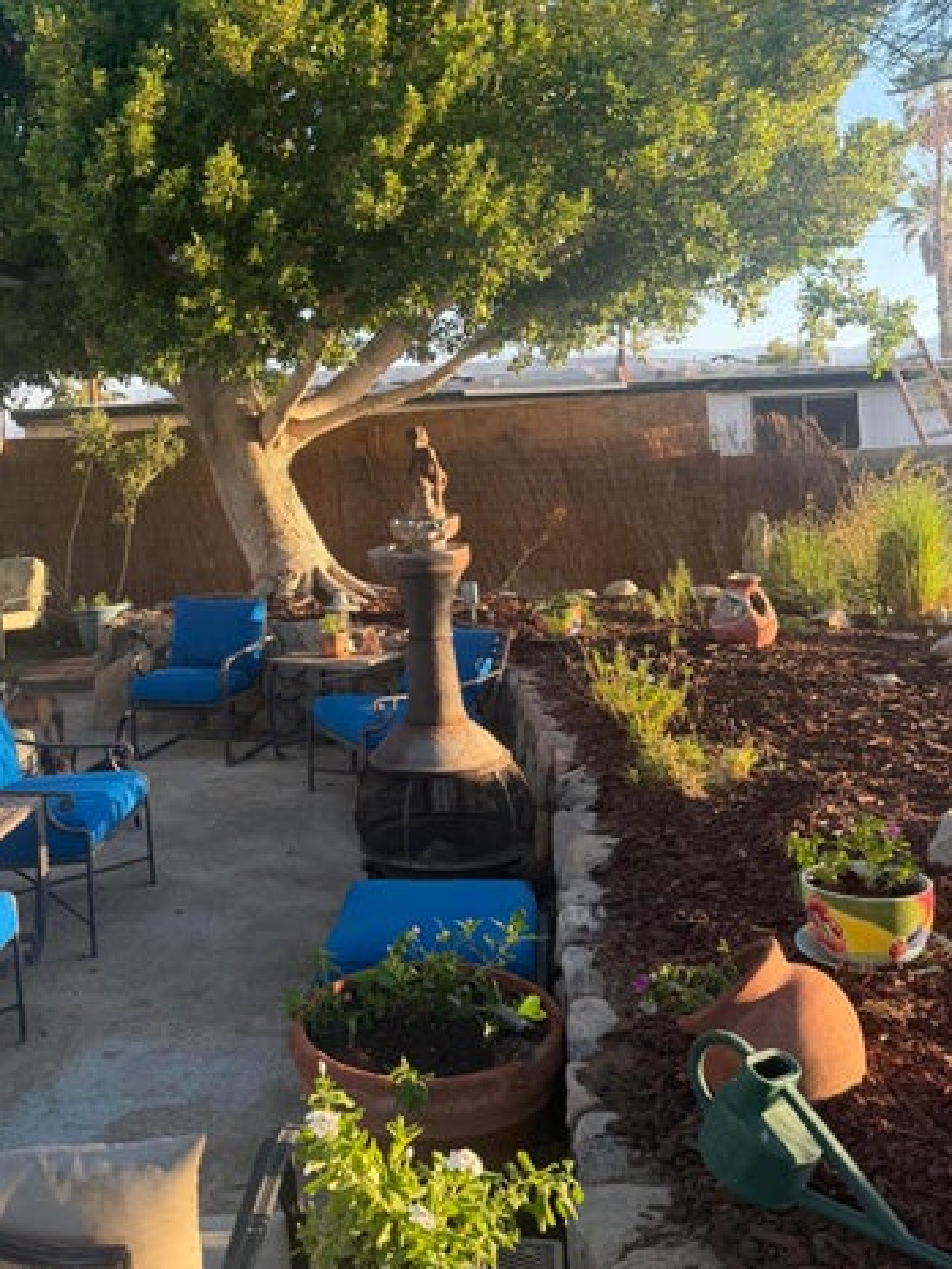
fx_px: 1210
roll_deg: +1.4
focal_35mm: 33
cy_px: 437
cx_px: 322
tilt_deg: +1.2
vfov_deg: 54.4
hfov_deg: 42.4
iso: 100
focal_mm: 6.76
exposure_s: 1/575
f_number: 1.78
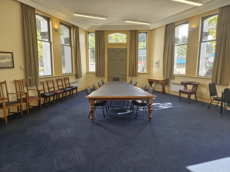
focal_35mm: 23
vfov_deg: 58.9
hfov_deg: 73.9
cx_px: 115
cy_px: 86
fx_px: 153
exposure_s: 1/100
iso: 32
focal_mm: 5.4
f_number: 1.8
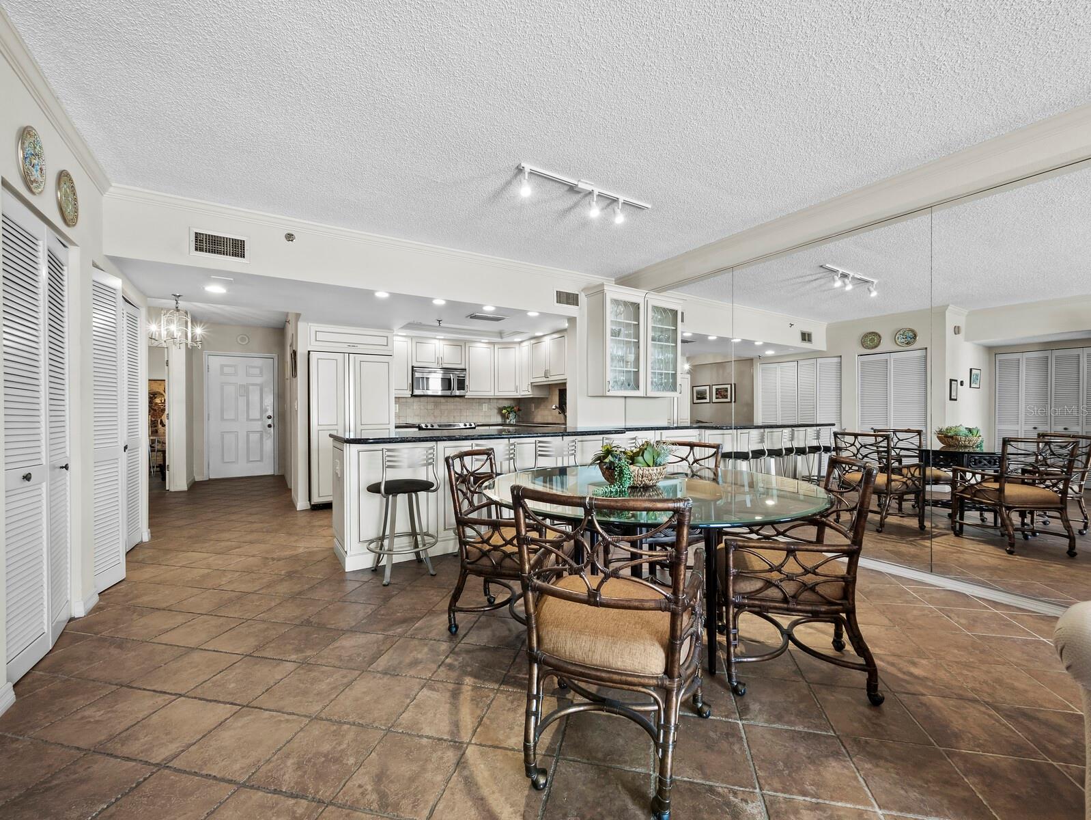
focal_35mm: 14
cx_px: 546
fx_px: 441
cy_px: 410
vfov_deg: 85.7
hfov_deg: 102.0
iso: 400
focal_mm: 7
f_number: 11
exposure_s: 1/3
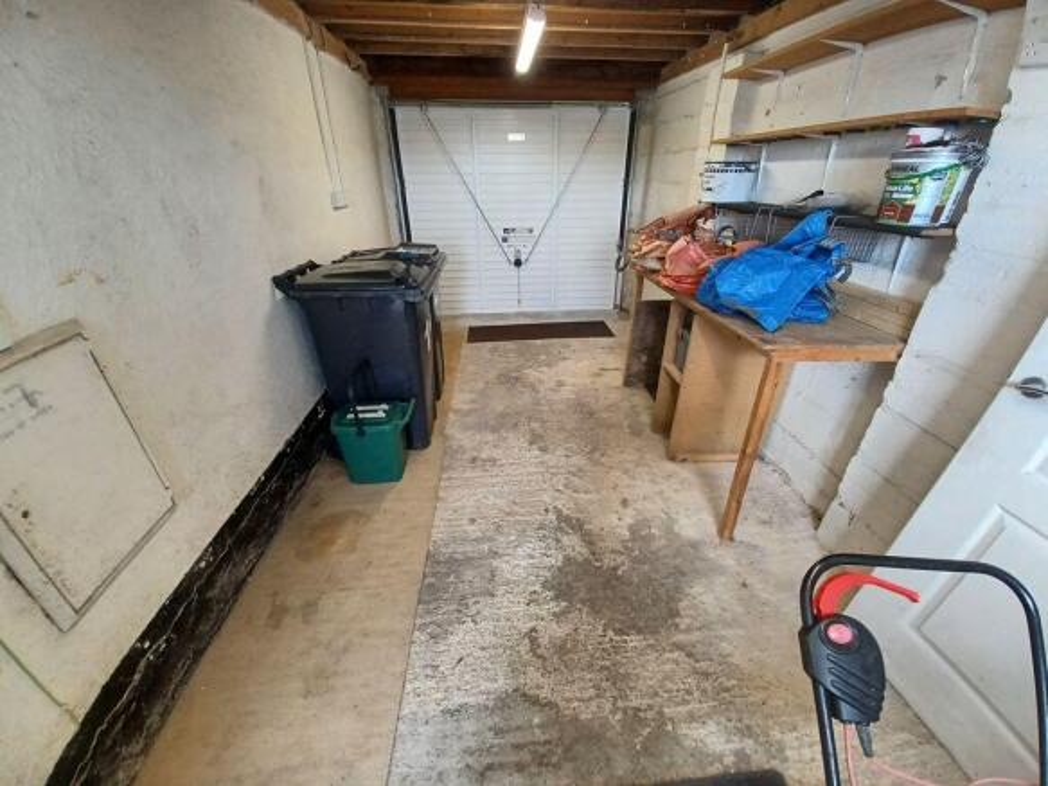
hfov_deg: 106.2
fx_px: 393
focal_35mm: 13
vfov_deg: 89.9
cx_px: 524
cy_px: 393
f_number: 2.2
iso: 80
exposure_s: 1/50
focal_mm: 1.42
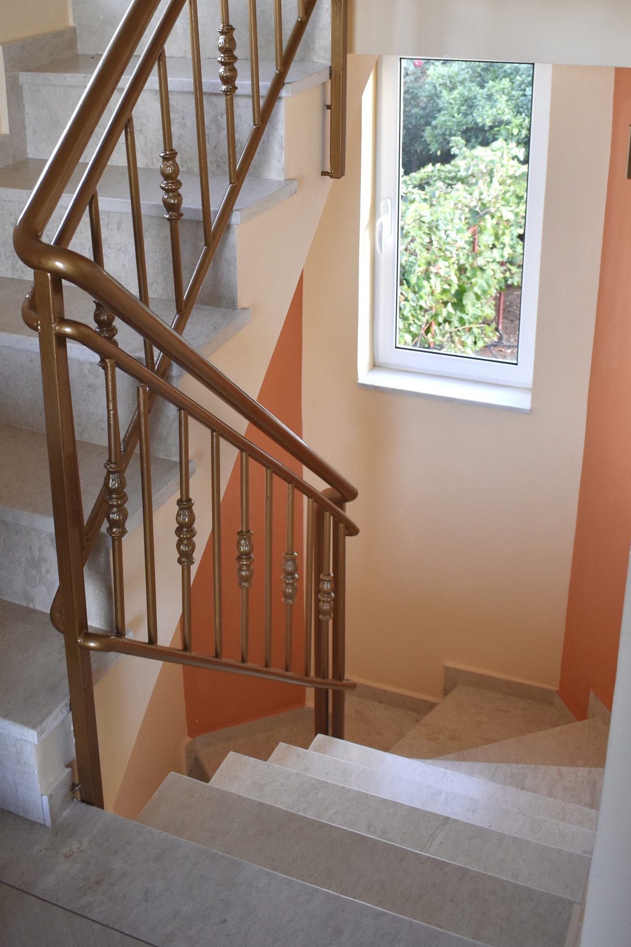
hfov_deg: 32.5
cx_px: 244
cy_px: 310
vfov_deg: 46.6
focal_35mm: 41
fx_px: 1078
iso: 500
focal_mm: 18
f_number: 4
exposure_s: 1/60
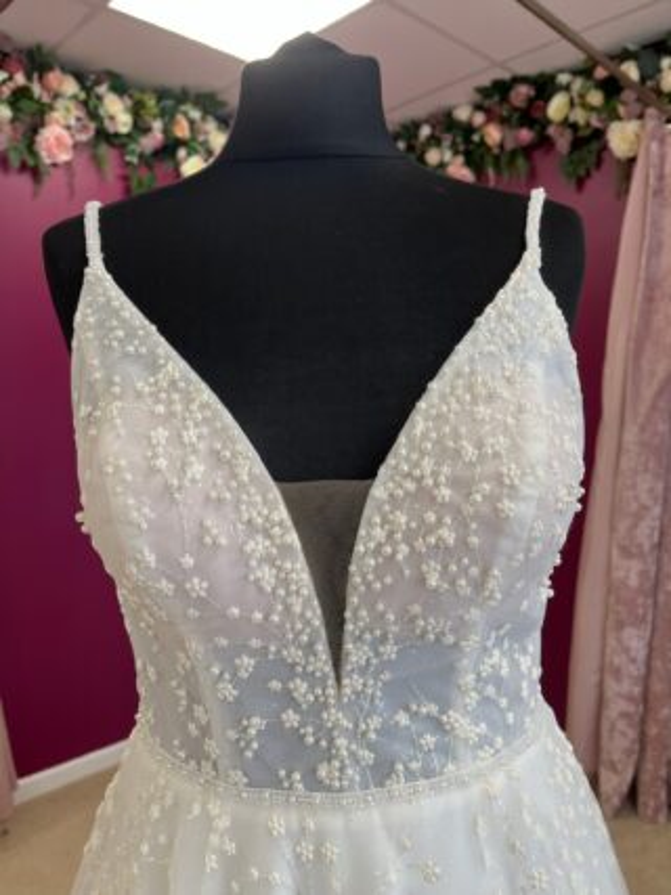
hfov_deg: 53.0
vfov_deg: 67.3
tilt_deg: -5.3
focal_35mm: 26
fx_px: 672
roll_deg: +1.0
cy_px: 448
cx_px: 336
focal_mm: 5.1
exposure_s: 1/100
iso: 64
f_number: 1.6
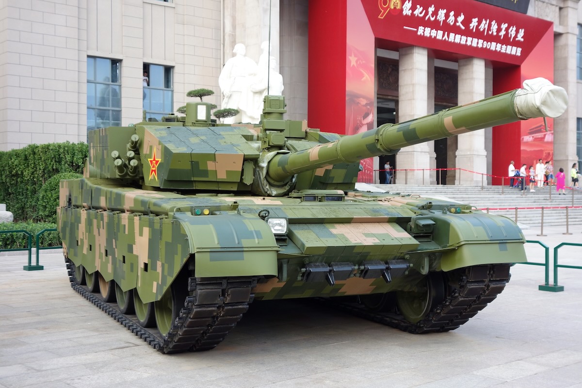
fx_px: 744
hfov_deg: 42.7
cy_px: 194
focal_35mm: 46
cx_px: 291
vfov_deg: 29.2
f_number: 3.2
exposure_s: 1/320
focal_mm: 16.99
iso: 200
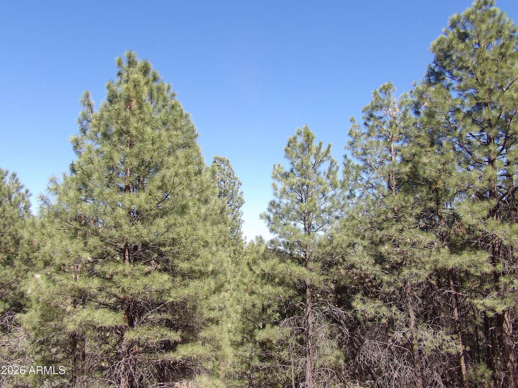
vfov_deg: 36.8
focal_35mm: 39
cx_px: 259
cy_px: 194
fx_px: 584
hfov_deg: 47.9
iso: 100
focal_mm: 7
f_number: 3.7
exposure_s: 1/380
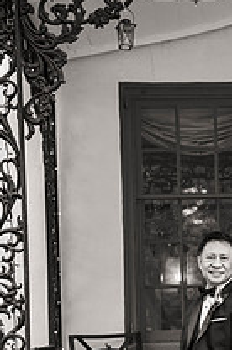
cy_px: 318
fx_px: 883
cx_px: 232
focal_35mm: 91
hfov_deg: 14.7
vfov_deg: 21.9
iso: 400
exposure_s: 1/500
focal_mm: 42
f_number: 3.2
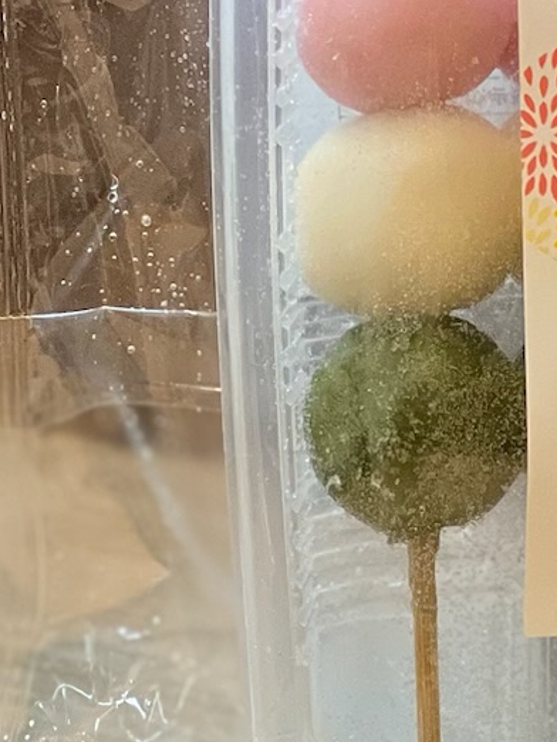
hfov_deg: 4.9
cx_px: 813
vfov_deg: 6.5
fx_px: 6474
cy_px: -175
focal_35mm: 302
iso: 160
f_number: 2.8
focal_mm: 9
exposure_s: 1/100
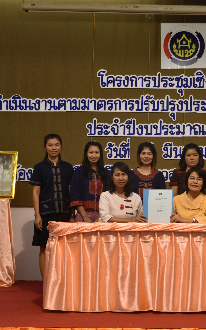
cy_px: 165
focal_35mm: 69
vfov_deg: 29.8
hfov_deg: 18.7
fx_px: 620
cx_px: 172
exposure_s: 1/60
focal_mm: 30
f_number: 4
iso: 450
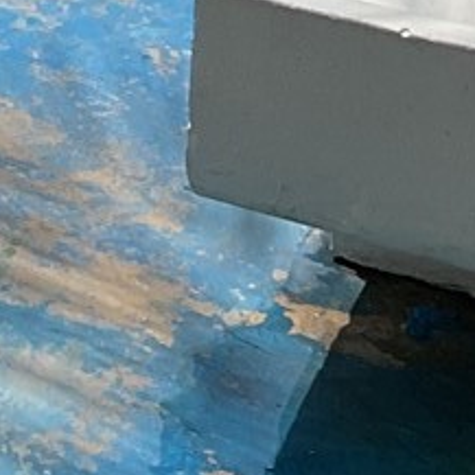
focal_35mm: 189
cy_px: -716
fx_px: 2934
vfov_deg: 8.4
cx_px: -757
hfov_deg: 8.3
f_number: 1.8
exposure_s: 1/1675
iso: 16
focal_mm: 3
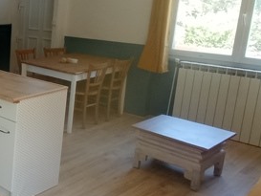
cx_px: -78
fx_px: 332
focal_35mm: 44
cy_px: 73
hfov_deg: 32.3
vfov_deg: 32.7
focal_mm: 1.65
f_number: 2.2
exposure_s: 1/50
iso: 160
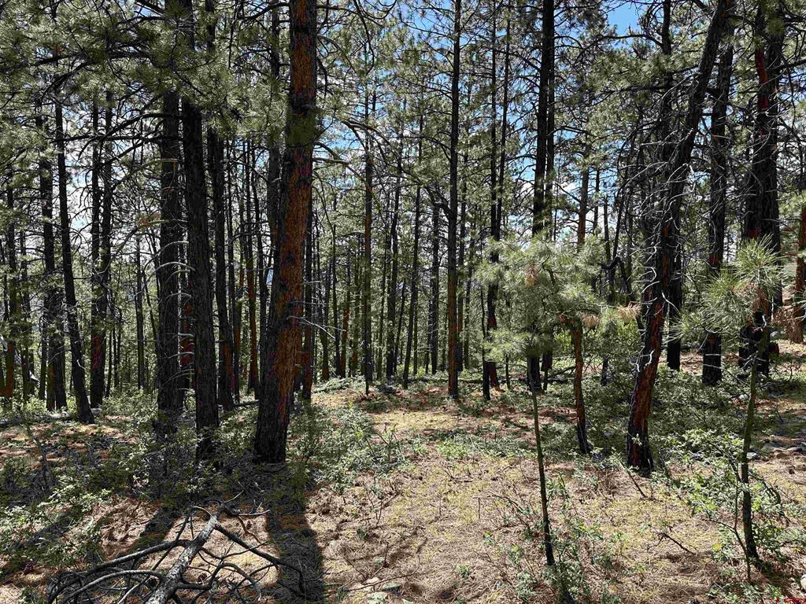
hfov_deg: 71.6
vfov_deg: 56.8
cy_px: 302
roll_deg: -2.3
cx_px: 403
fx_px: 559
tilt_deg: -3.6
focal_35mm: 24
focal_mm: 6.86
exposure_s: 1/1171
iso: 80
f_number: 1.78
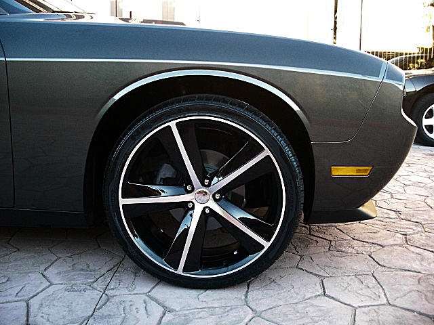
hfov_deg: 51.4
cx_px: 217
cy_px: 162
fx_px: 451
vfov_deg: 39.7
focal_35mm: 36
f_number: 2.8
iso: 400
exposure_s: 1/125
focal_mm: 6.3
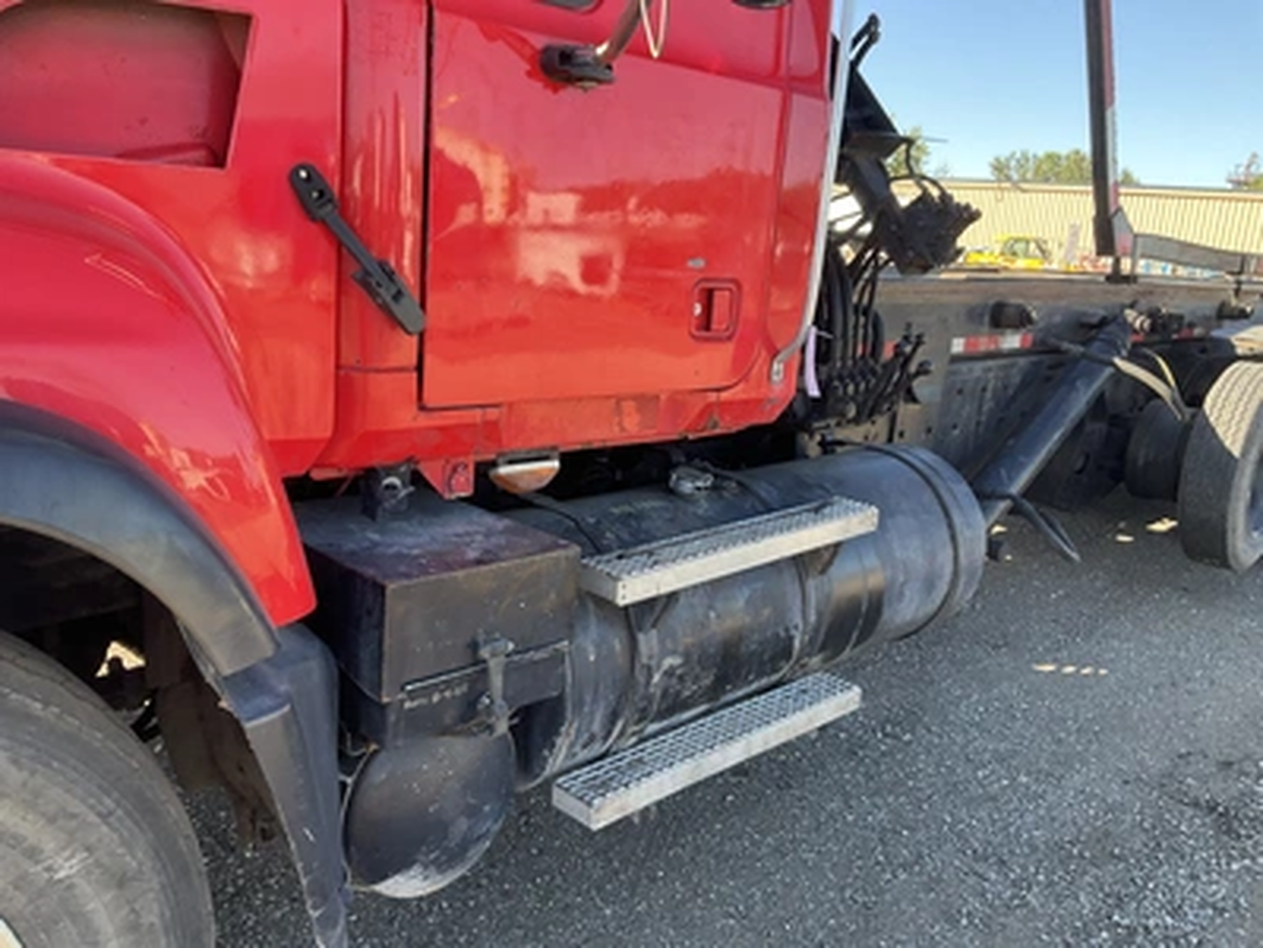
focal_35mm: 29
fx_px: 1058
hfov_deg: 61.7
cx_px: 632
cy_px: 474
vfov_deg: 48.2
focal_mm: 3
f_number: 1.8
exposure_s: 1/172
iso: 25
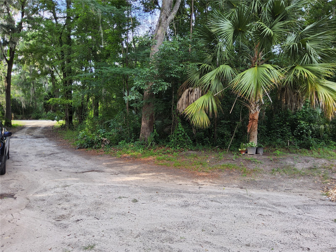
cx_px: 168
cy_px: 126
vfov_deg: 54.9
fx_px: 243
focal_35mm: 25
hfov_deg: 69.4
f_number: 2
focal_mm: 3.08
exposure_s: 1/120
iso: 50
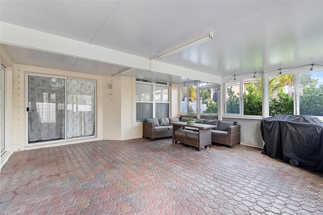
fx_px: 135
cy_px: 108
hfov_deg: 100.4
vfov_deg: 77.3
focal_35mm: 15
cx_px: 162
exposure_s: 1/10
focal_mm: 10
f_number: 8
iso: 250
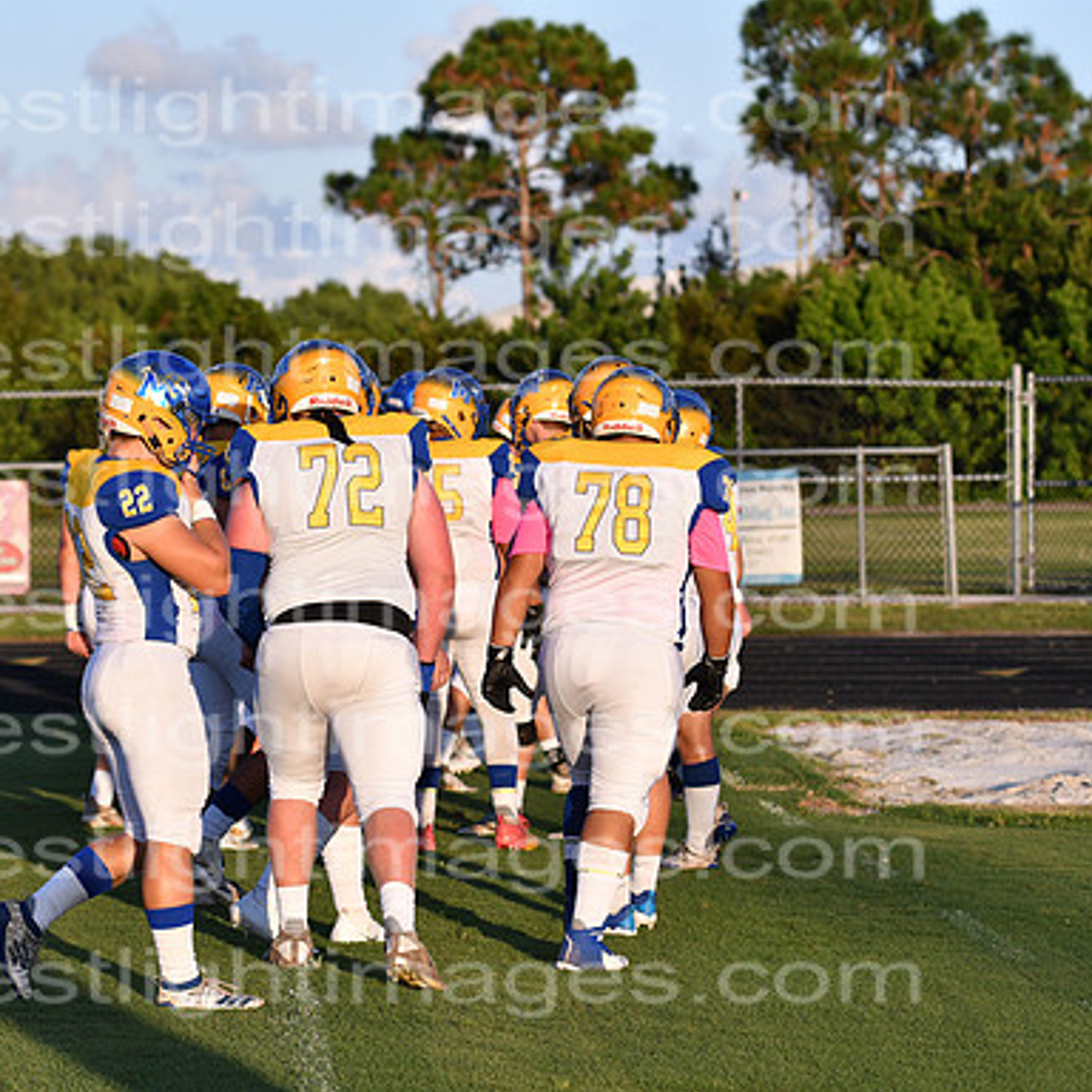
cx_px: 279
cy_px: 547
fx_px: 5840
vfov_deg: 10.7
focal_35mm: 164
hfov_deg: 10.7
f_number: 4
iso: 400
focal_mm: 85
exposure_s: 1/4000
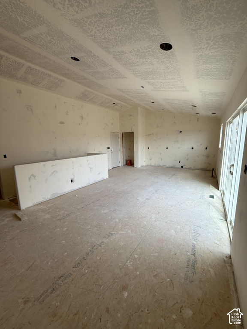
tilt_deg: -8.7
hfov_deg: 85.7
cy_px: 164
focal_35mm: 14
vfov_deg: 102.1
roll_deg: +1.0
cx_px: 124
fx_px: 133
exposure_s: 1/167
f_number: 2.2
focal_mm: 2.22
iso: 50
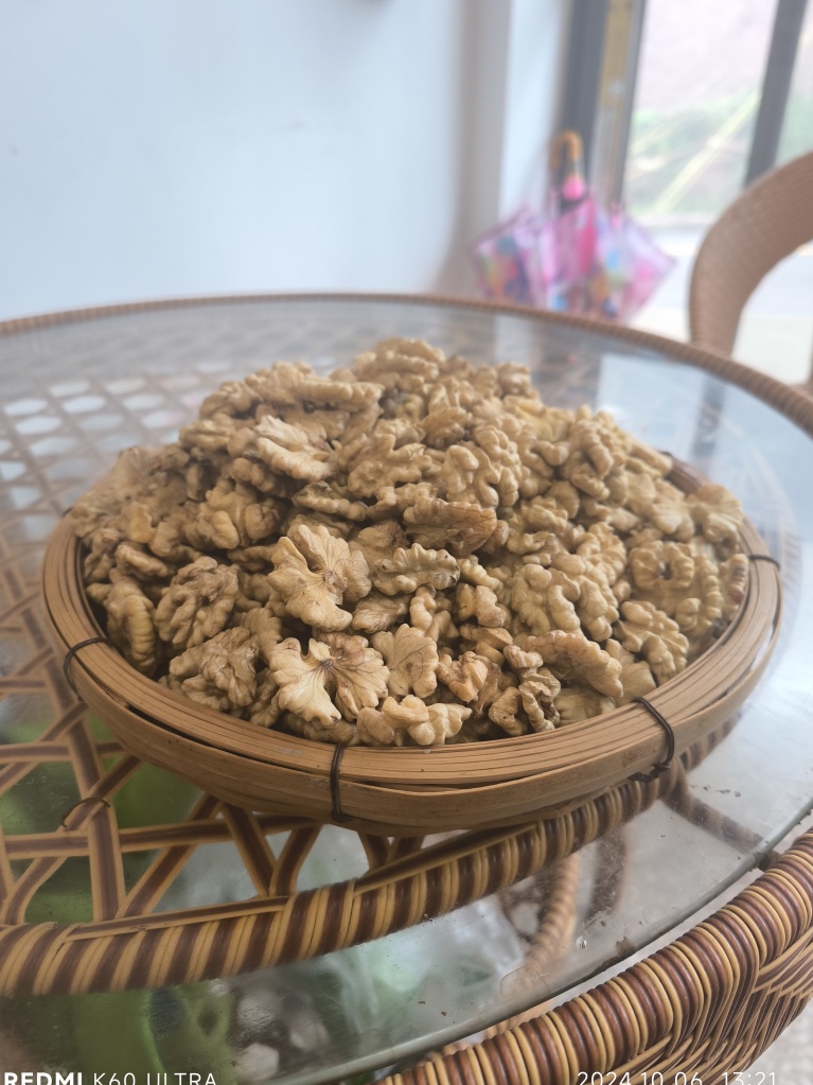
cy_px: 559
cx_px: 390
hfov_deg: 56.8
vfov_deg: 71.6
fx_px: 752
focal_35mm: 24
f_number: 1.7
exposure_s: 1/50
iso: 250
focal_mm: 5.35
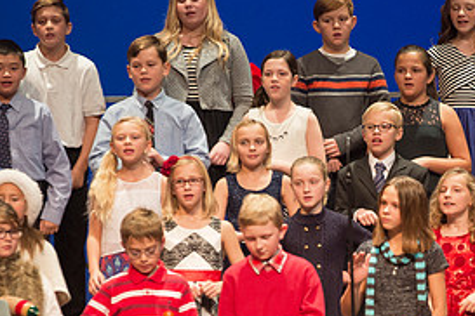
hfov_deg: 4.8
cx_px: 364
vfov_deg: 3.2
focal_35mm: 425
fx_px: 5607
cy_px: 300
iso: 2500
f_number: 2.8
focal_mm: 200
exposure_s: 1/250
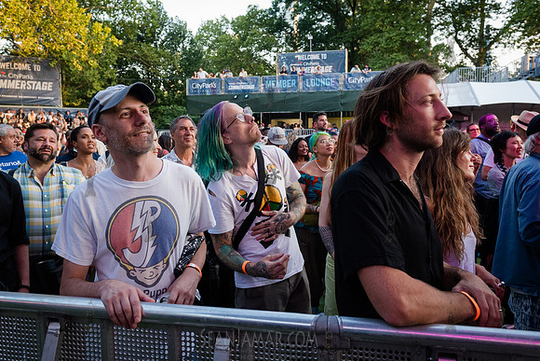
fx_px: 433
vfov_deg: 45.2
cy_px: 171
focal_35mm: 29
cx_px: 263
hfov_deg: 63.9
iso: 2000
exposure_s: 1/320
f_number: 4.5
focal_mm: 24
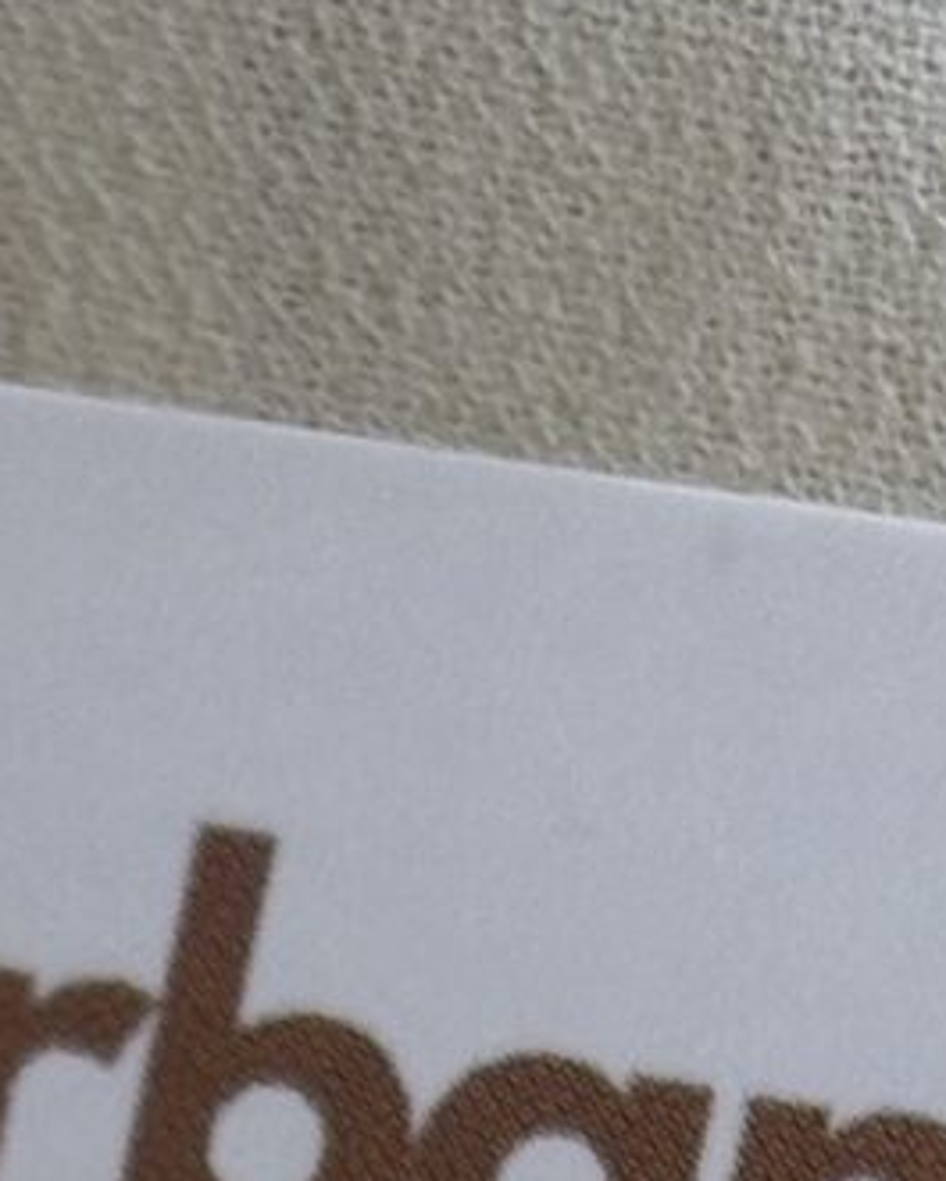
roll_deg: -0.1
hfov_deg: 3.9
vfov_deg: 4.8
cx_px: -146
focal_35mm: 393
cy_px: 2305
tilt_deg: -21.2
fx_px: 13748
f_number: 1.6
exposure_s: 1/348
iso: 50
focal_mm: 5.96
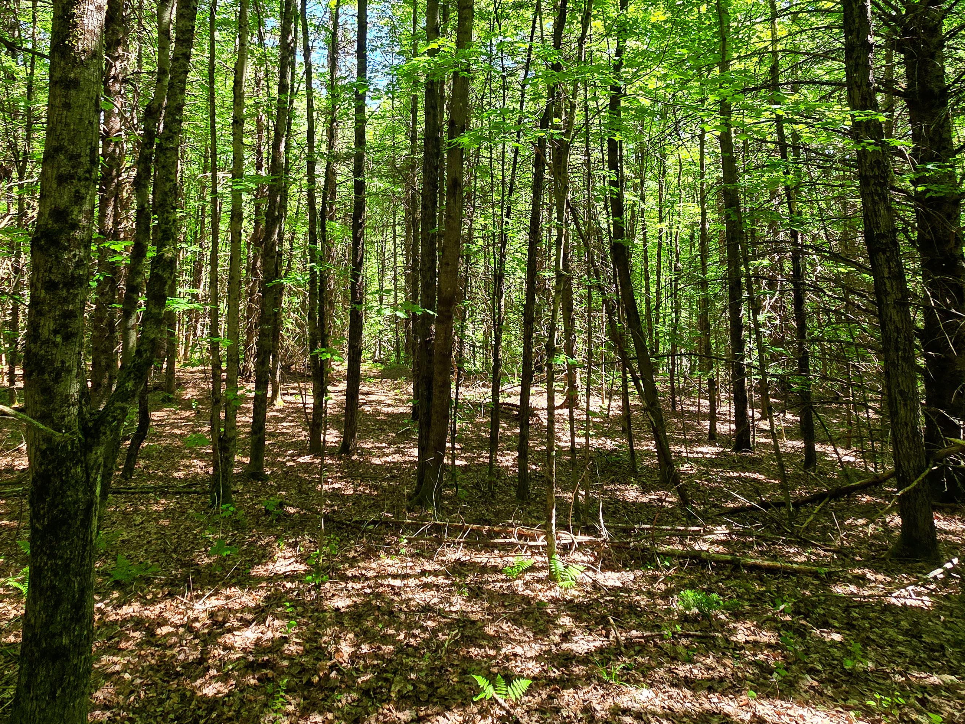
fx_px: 558
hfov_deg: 80.6
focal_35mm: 20
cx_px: 379
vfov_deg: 62.2
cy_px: 180
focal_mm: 2.2
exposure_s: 1/120
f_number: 2.2
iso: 80
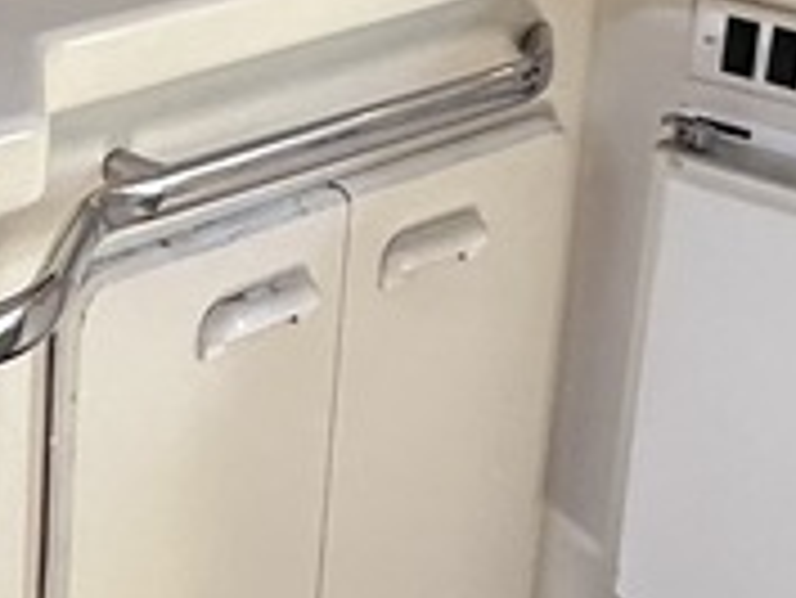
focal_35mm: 95
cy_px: -31
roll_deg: +1.0
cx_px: -315
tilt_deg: -15.4
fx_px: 2186
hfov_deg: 18.7
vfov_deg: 15.2
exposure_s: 1/61
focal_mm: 2.22
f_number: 2.2
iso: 320
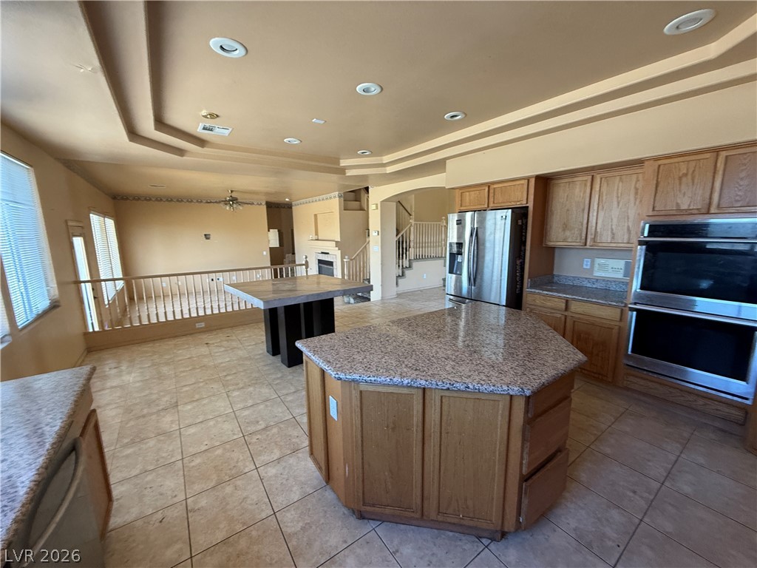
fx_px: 306
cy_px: 284
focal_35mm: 14
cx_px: 378
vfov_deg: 85.7
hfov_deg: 102.1
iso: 250
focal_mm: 2.22
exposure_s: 1/99
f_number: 2.2
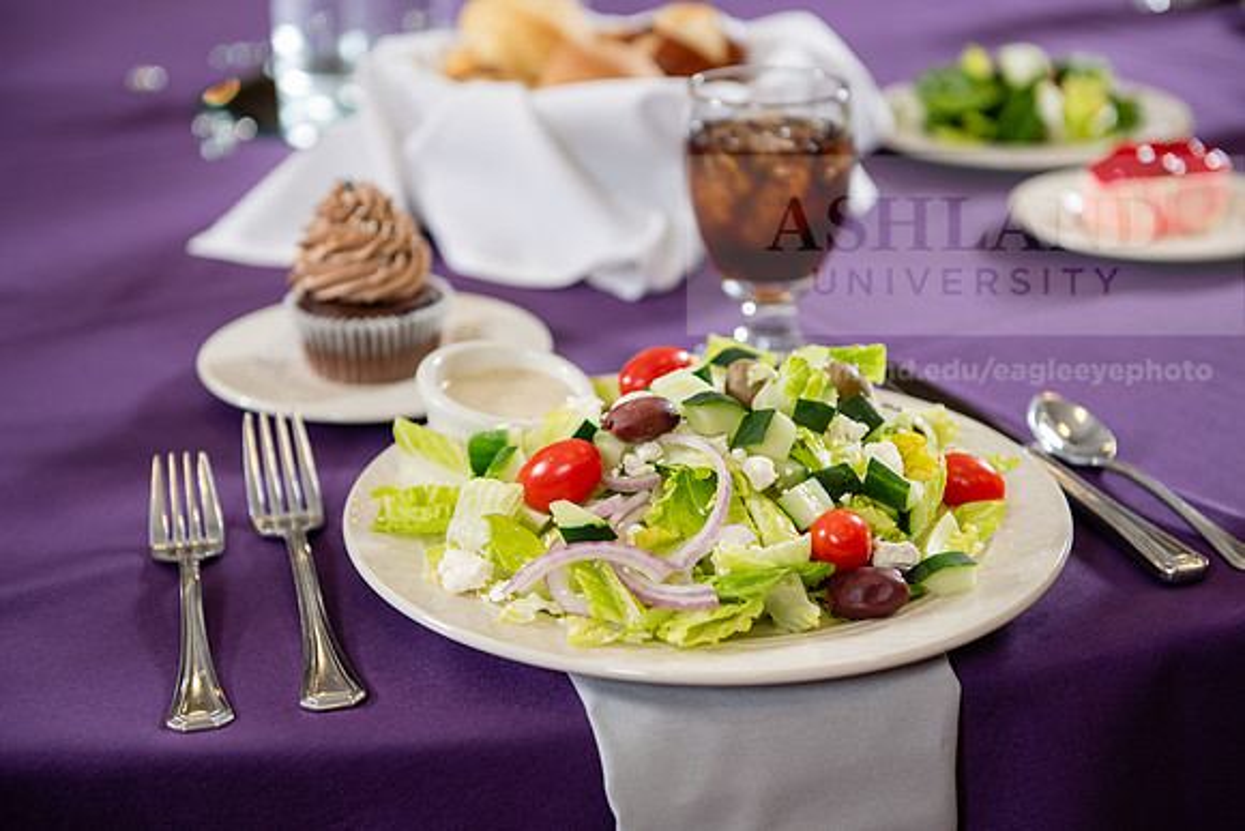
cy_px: 416
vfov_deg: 21.9
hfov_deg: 32.4
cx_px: 622
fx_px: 2145
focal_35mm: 62
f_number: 3.5
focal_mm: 62
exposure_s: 1/160
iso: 320
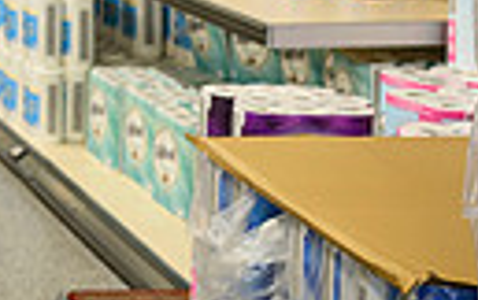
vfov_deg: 11.6
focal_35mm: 110
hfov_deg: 15.9
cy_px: -102
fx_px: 1435
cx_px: -404
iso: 500
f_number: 3.2
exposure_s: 1/160
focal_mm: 24
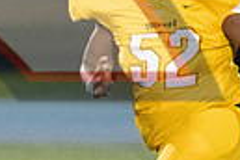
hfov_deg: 1.5
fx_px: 8959
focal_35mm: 1344
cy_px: 176
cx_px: -184
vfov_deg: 1.0
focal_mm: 200
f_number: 3.2
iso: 12800
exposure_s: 1/2000
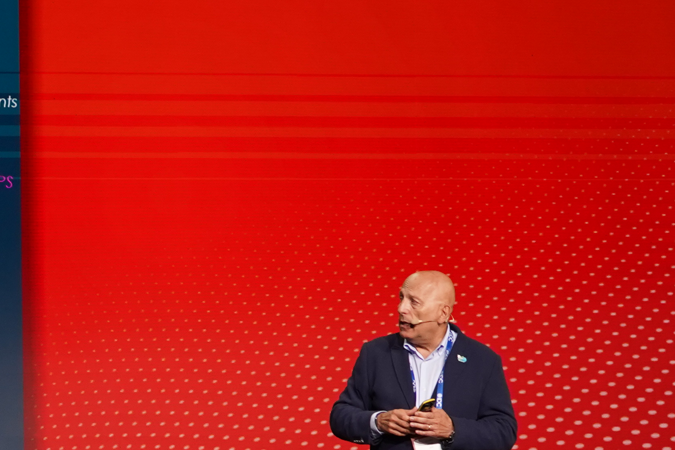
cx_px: -249
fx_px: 4931
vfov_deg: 5.2
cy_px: 368
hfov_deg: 7.7
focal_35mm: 263
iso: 1250
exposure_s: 1/160
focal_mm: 73
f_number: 4.5
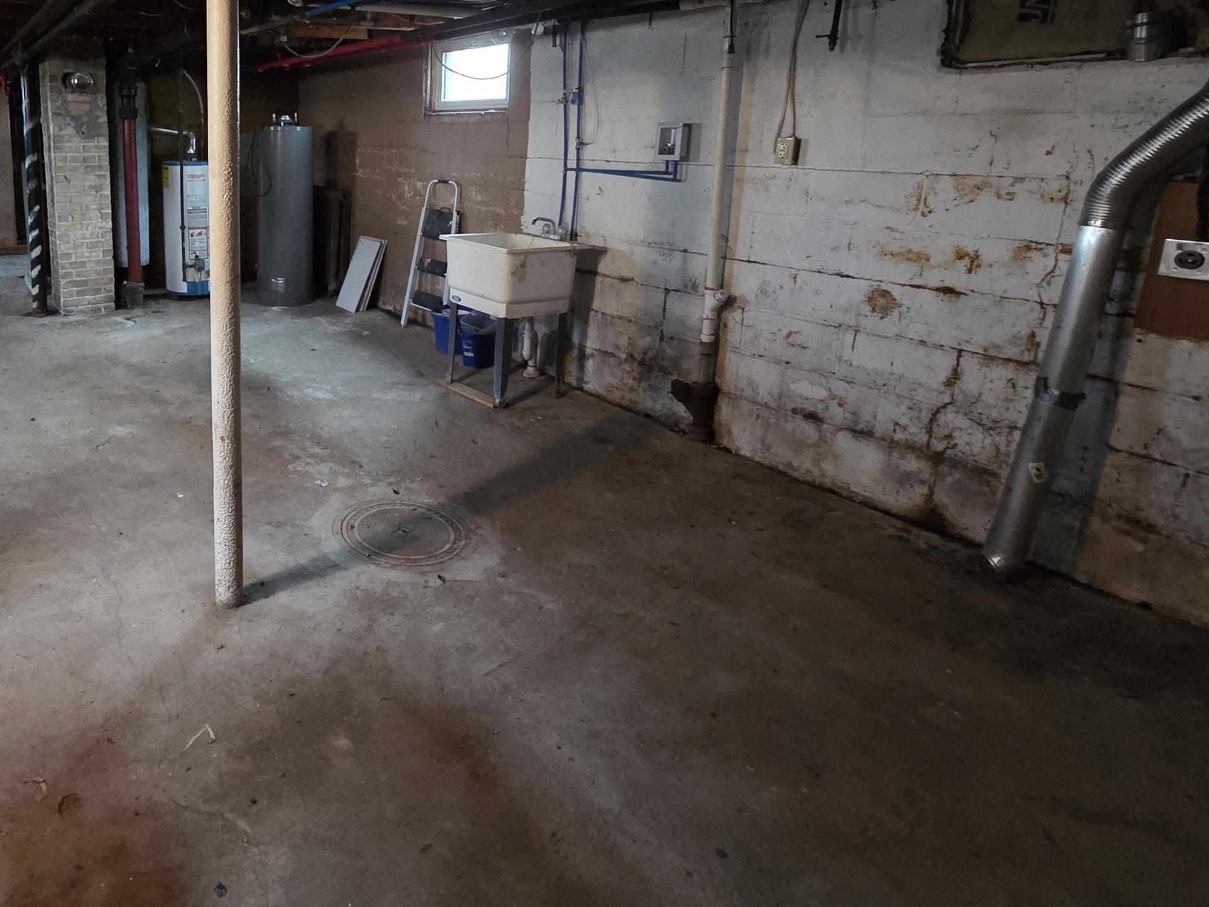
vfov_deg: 63.6
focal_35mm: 20
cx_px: 294
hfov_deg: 75.4
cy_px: 274
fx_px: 699
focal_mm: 2.2
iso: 1250
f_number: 2.2
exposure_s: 1/24
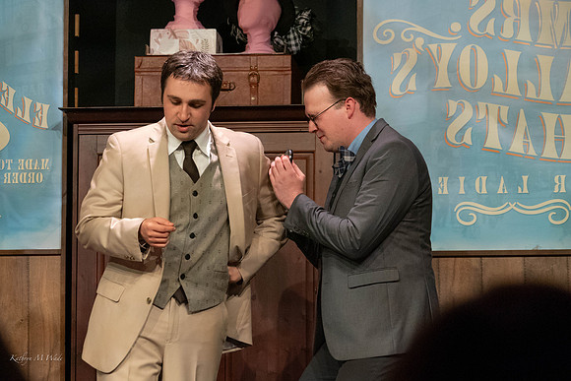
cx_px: 286
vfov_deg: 10.4
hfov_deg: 15.6
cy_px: 190
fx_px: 2087
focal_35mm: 132
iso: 4000
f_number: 6.3
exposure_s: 1/400
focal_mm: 128
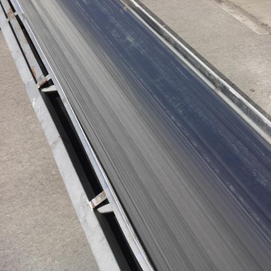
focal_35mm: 79
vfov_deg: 21.9
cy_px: 136
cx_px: 162
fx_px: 700
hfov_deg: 21.9
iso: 160
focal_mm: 33
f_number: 8
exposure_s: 1/250
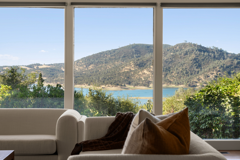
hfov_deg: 28.8
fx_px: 467
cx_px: 120
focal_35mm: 70
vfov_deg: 19.5
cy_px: 80
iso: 320
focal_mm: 70
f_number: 8
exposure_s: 1/25
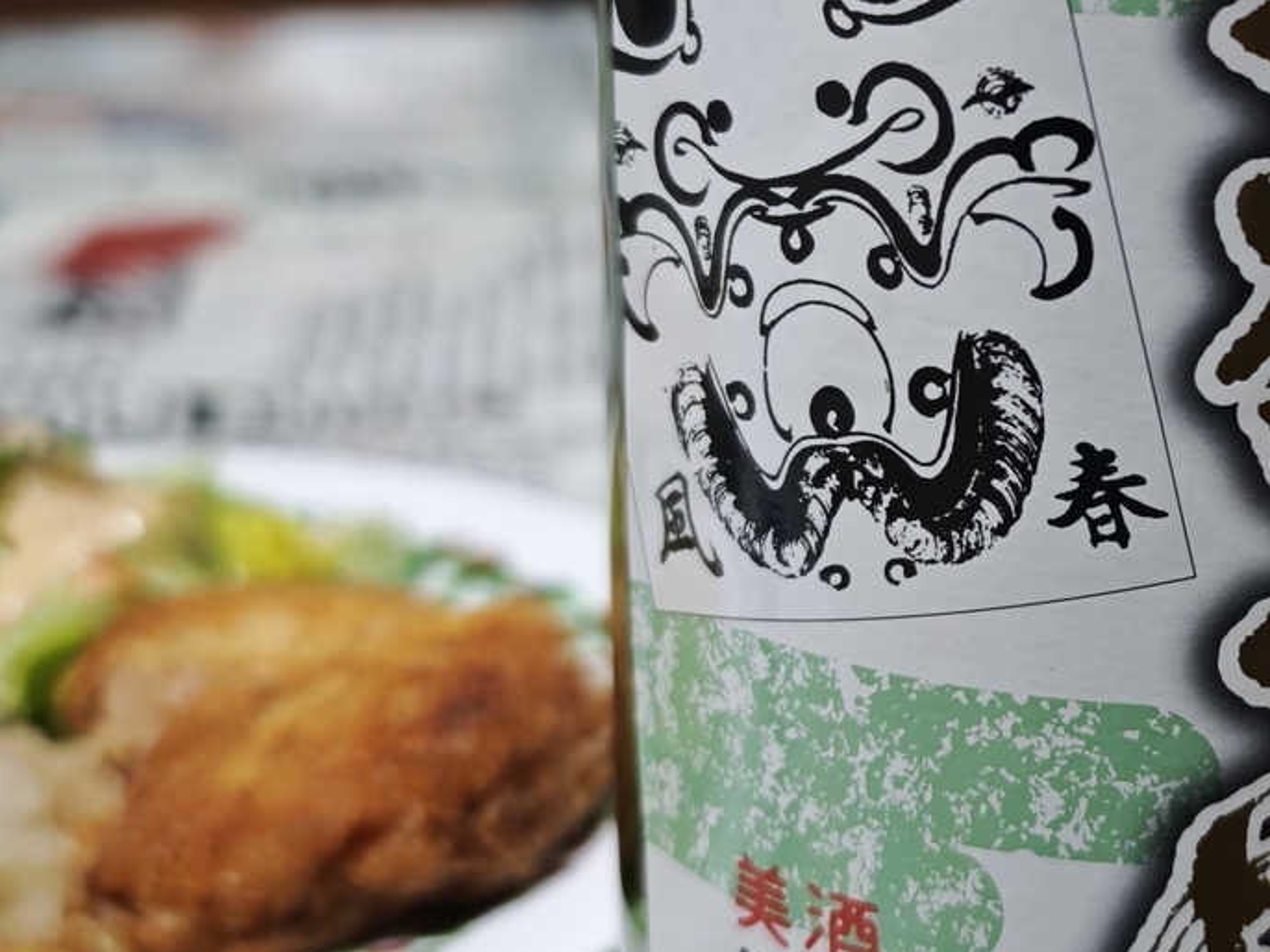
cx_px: 1153
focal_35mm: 70
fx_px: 2567
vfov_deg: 21.0
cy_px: 369
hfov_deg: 26.8
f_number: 1.63
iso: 640
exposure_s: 1/50
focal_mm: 8.72
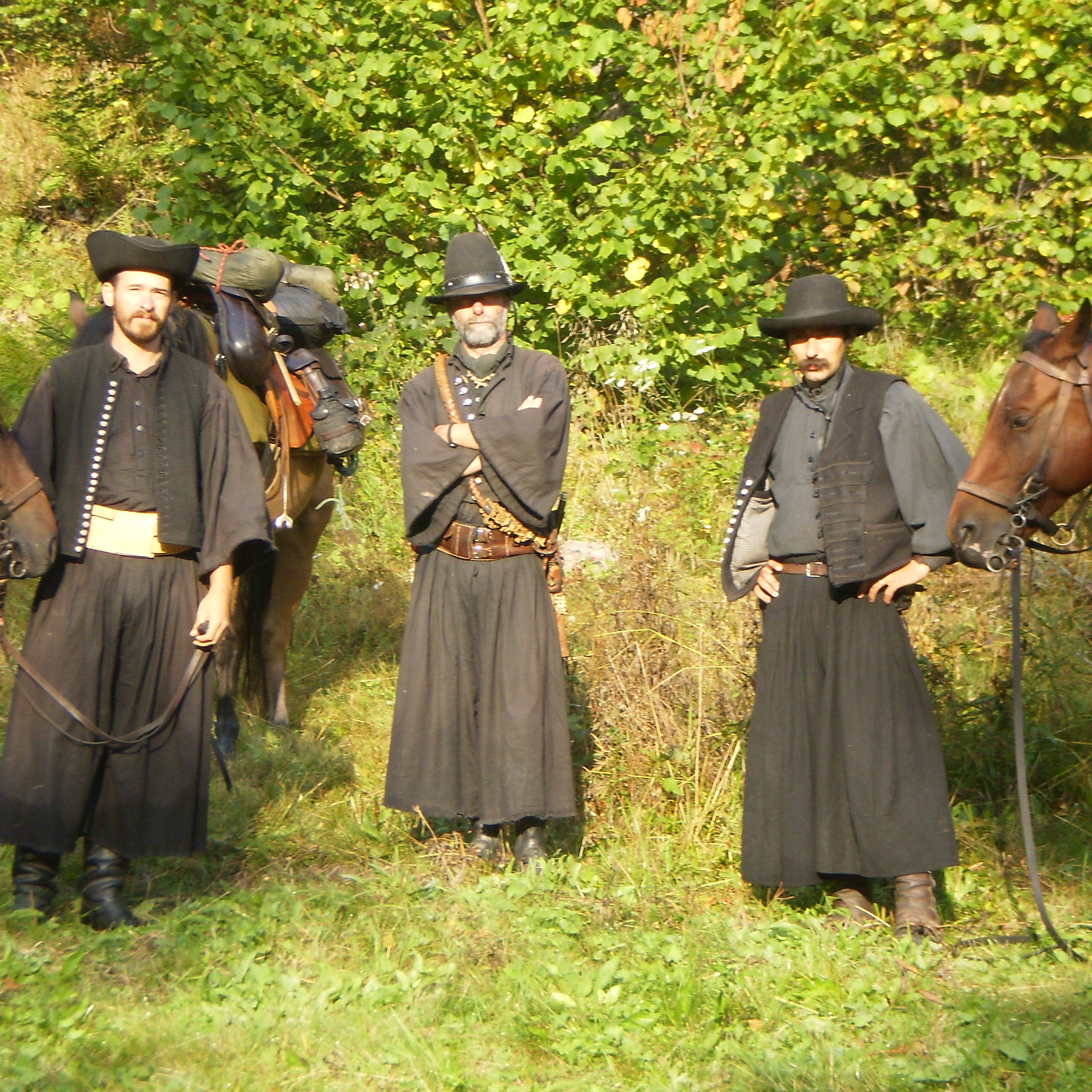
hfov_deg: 13.6
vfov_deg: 13.6
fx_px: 4568
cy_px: 548
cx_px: 477
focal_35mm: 128
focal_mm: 18.9
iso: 125
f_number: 5.9
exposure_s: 1/80
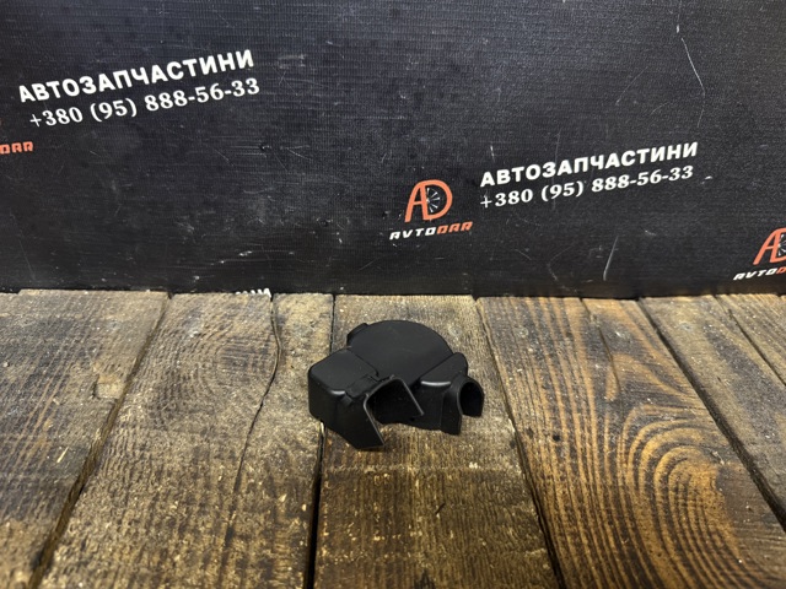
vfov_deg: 56.8
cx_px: 393
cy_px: 294
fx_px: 545
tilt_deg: -32.3
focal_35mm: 24
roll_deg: -2.3
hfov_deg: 71.6
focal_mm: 6.76
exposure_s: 1/50
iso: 250
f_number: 1.78
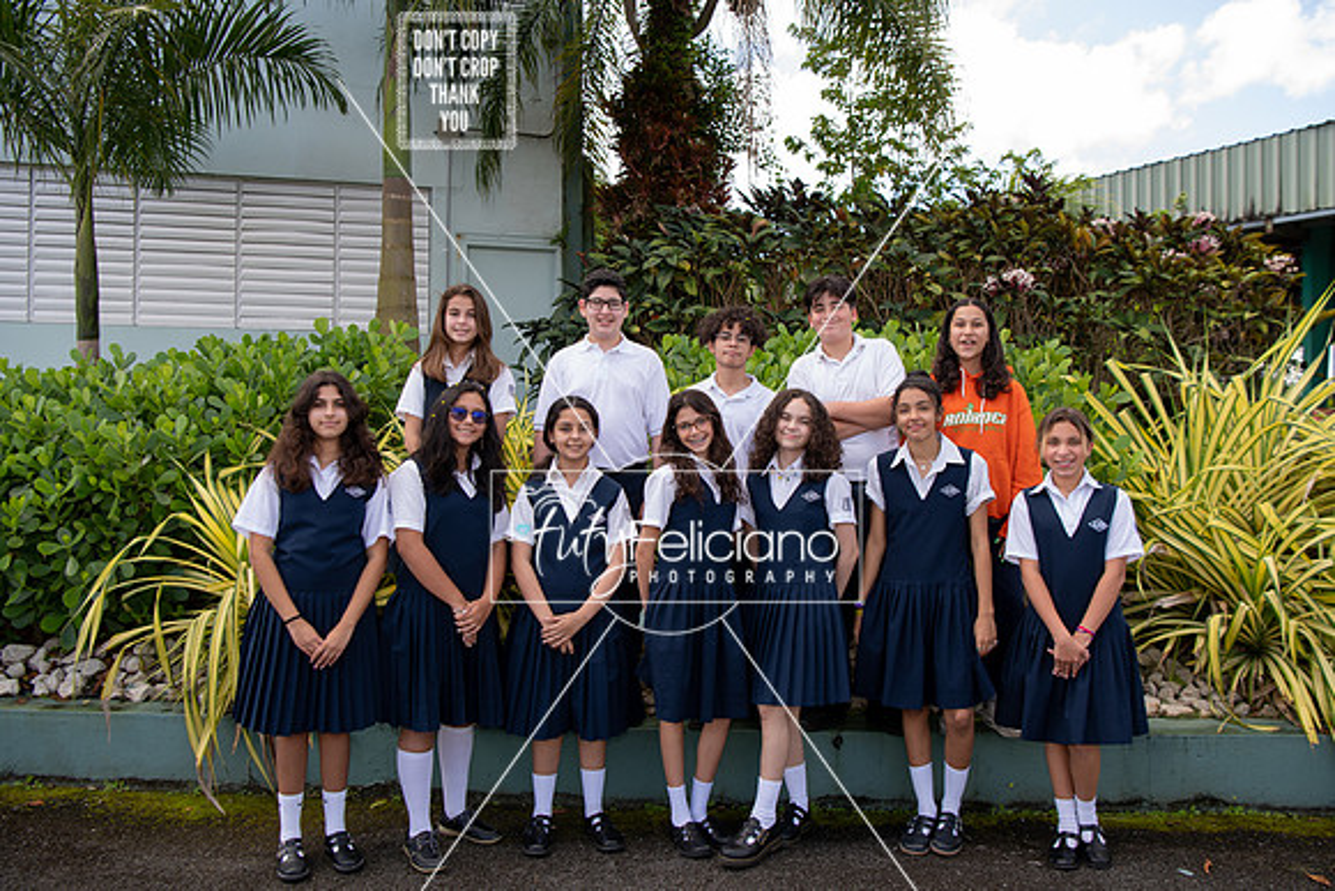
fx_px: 1063
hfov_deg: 64.2
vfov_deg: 45.5
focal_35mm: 29
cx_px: 668
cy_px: 446
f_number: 5
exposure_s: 1/100
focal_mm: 27
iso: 80
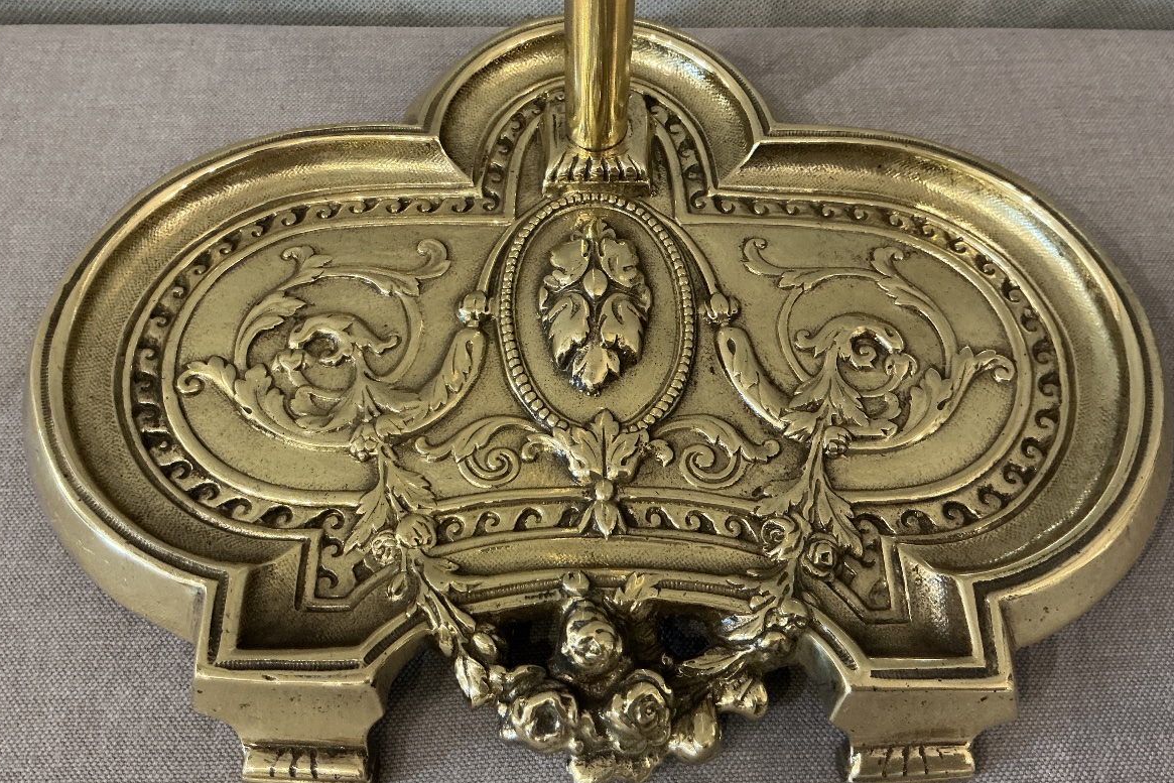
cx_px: 577
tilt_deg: -60.7
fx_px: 978
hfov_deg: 61.9
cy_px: 388
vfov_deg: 43.6
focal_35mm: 30
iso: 200
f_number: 1.8
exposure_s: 1/33
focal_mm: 3
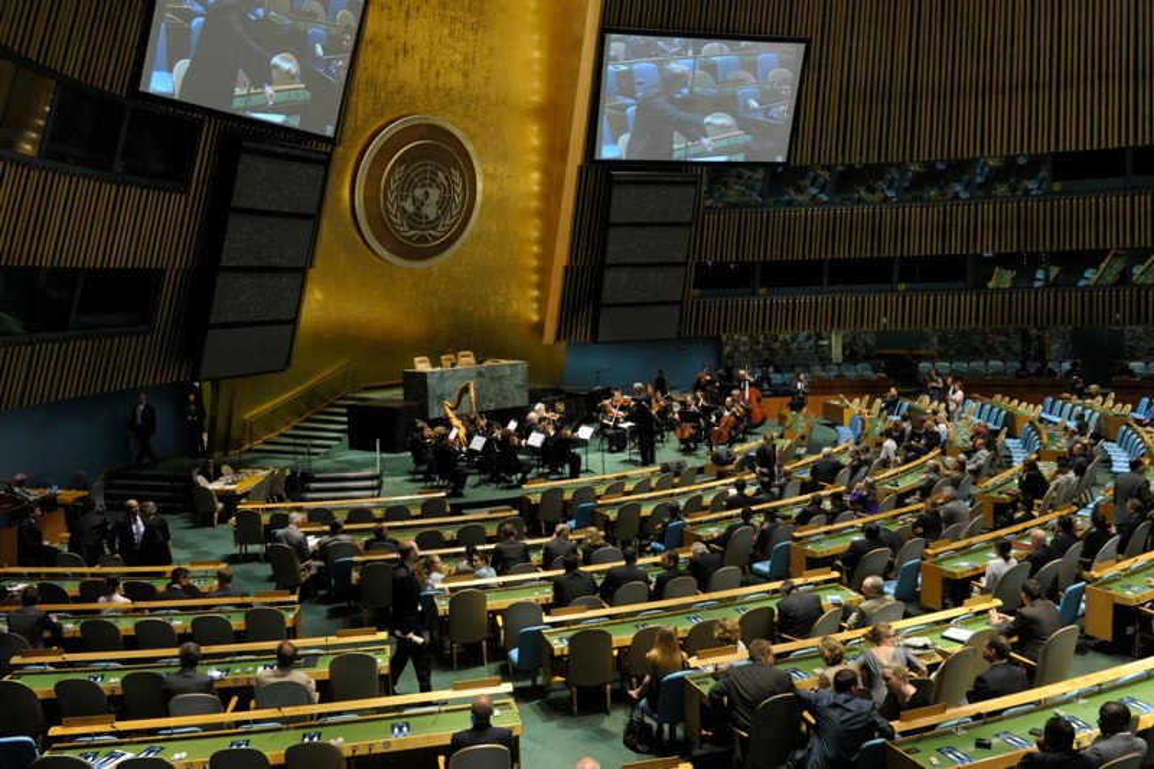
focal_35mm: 32
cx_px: 577
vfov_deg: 41.1
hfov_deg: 58.7
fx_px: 1026
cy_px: 384
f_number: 7.1
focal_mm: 32
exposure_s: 1/160
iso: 6400
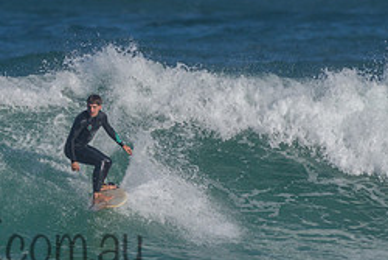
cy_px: 165
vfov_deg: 1.0
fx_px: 15302
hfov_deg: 1.5
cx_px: 21
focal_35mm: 1419
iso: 110
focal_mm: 500
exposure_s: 1/2000
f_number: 5.6
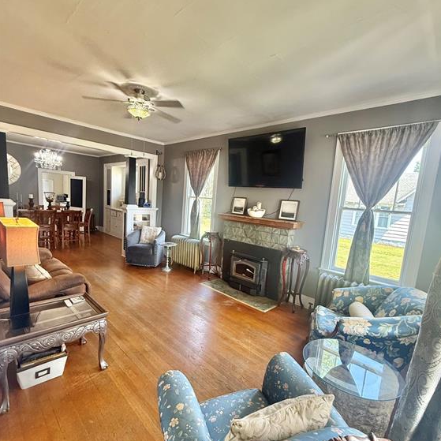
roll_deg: -4.6
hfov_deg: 84.0
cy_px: 237
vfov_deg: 83.8
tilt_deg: -6.9
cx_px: 224
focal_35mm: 17
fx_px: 245
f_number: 2.2
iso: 320
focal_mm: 2.22
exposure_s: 1/99
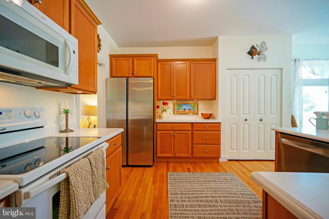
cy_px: 110
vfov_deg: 77.3
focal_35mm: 15
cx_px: 164
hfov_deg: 100.4
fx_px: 137
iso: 100
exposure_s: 1/40
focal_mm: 10
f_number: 3.2
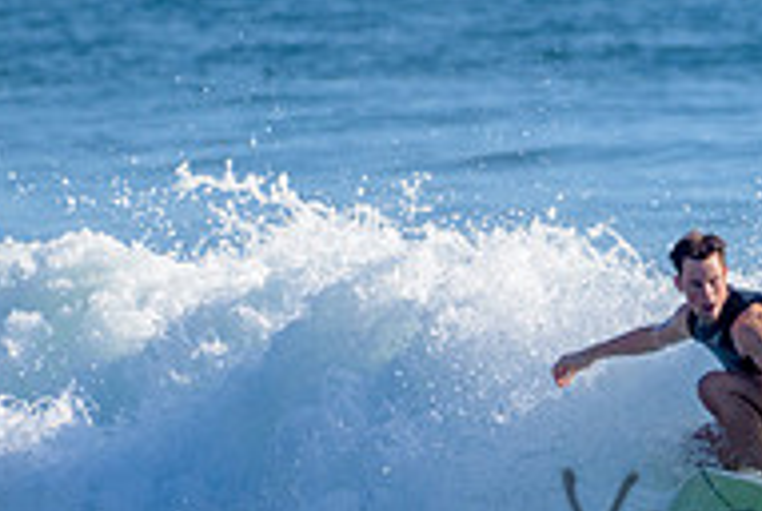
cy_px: 322
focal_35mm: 1857
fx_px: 39367
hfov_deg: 1.1
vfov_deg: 0.7
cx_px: 730
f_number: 5.6
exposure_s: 1/2000
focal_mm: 500
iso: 180
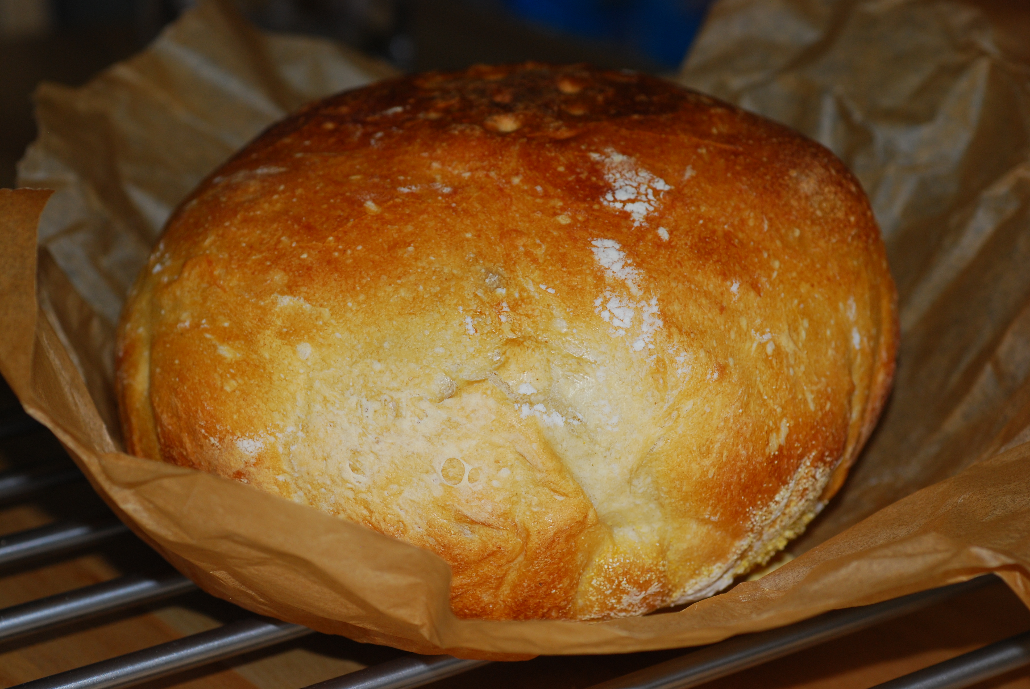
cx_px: 515
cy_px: 344
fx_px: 2578
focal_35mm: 90
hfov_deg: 22.6
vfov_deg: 15.2
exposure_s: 1/60
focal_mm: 60
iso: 200
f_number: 5.6
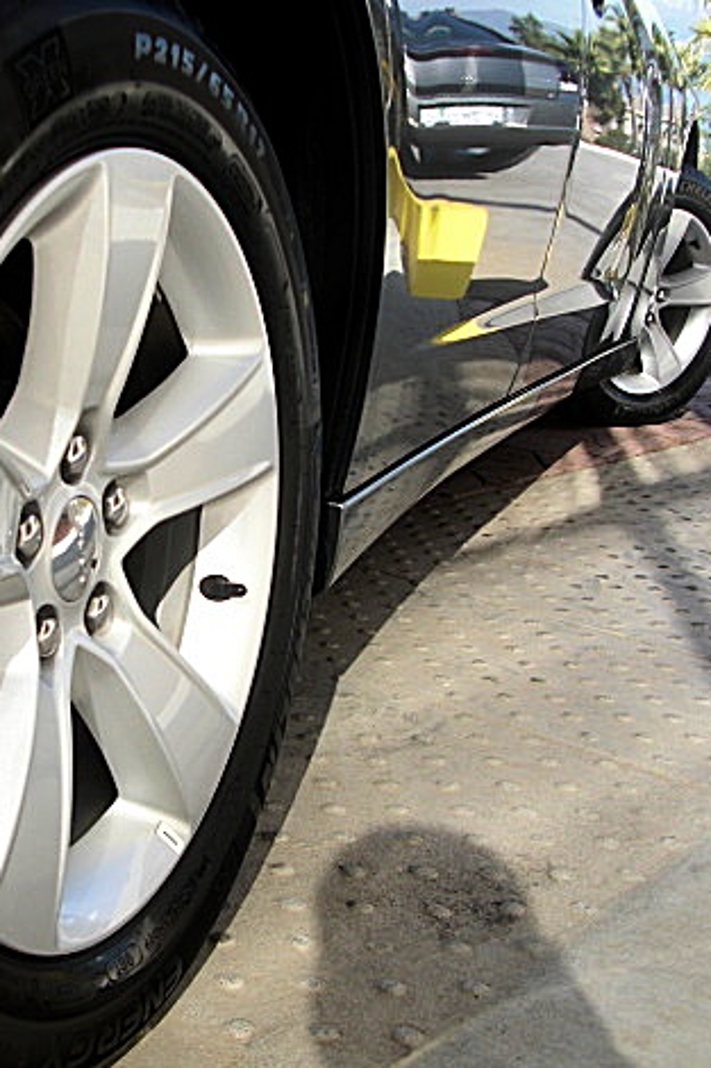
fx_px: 1512
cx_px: 127
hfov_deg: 25.9
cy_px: 527
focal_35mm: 51
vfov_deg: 38.9
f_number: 2.8
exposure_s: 1/250
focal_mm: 6.3
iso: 50
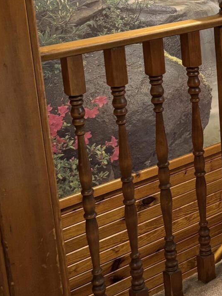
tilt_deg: -12.2
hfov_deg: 18.3
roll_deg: +1.7
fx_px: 633
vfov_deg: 25.7
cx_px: 301
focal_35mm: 74
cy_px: 48
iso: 400
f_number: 1.6
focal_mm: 5.96
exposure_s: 1/60
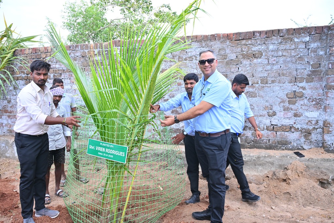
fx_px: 283
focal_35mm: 30
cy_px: 112
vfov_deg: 43.0
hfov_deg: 61.1
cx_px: 167
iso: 320
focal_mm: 30.5
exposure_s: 1/160
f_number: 9
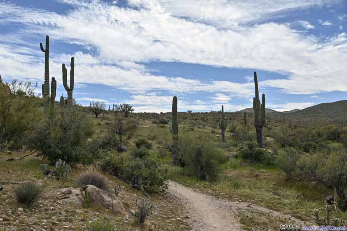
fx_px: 289
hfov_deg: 61.9
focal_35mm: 30
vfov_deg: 43.6
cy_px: 116
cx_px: 174
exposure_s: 1/1250
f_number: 5.6
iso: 100
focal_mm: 30
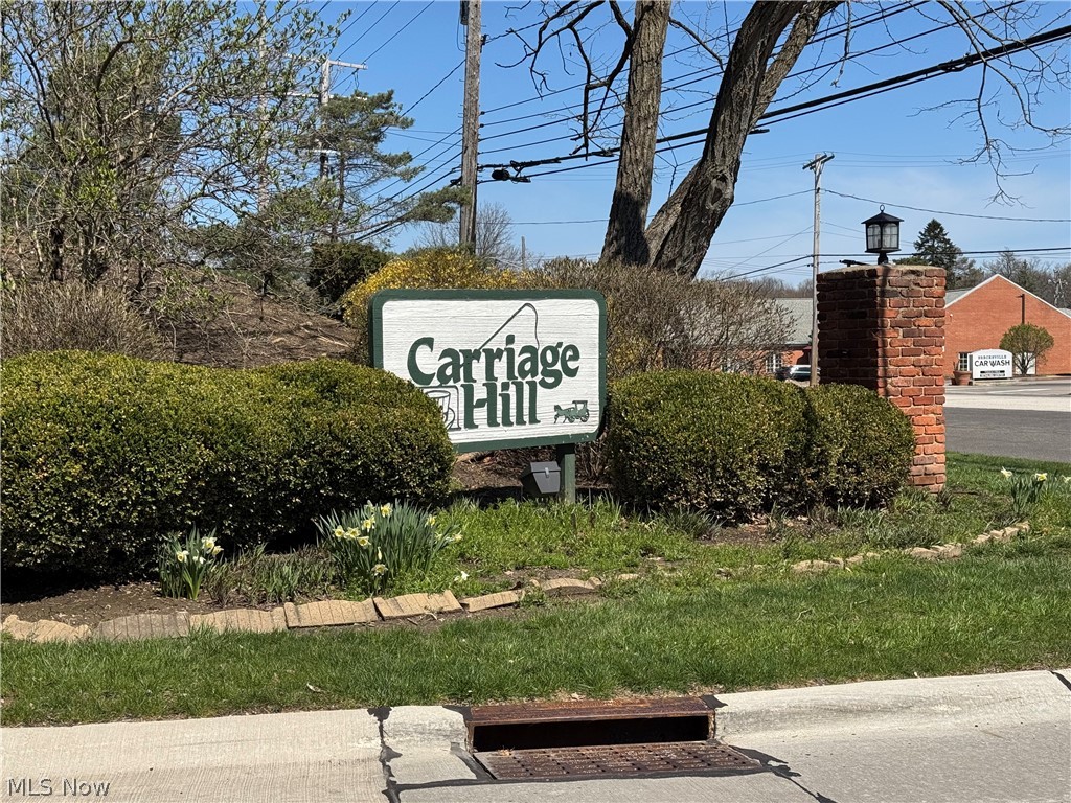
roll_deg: +1.5
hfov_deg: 39.7
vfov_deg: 30.3
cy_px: 402
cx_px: 536
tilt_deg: -1.6
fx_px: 1485
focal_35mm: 48
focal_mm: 6.76
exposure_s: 1/4310
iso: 64
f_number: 1.78
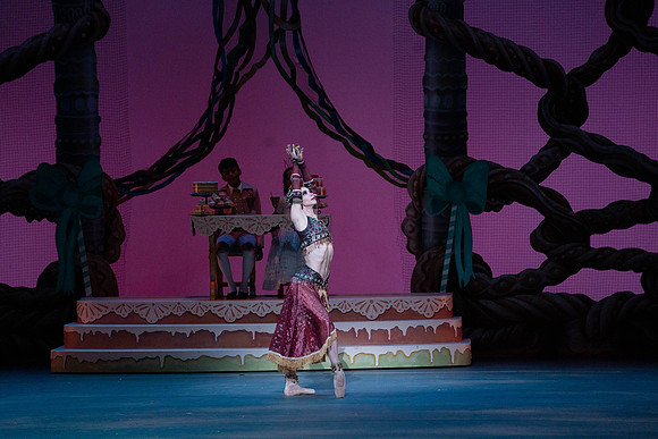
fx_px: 3656
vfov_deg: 6.9
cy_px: 220
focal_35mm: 200
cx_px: 329
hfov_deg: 10.3
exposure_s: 1/320
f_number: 5.6
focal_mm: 200
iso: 3200
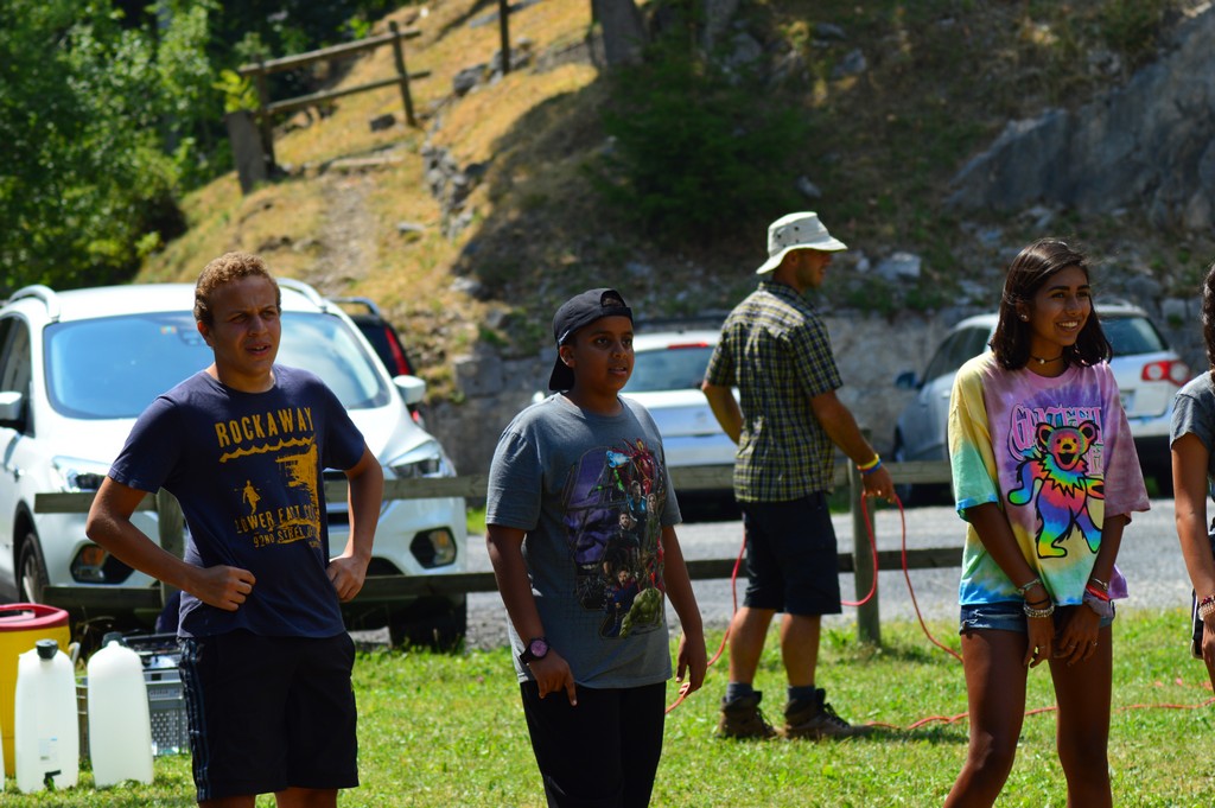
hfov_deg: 9.8
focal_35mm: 210
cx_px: 608
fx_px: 7082
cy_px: 404
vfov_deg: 6.5
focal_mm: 140
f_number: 8
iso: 200
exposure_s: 1/400
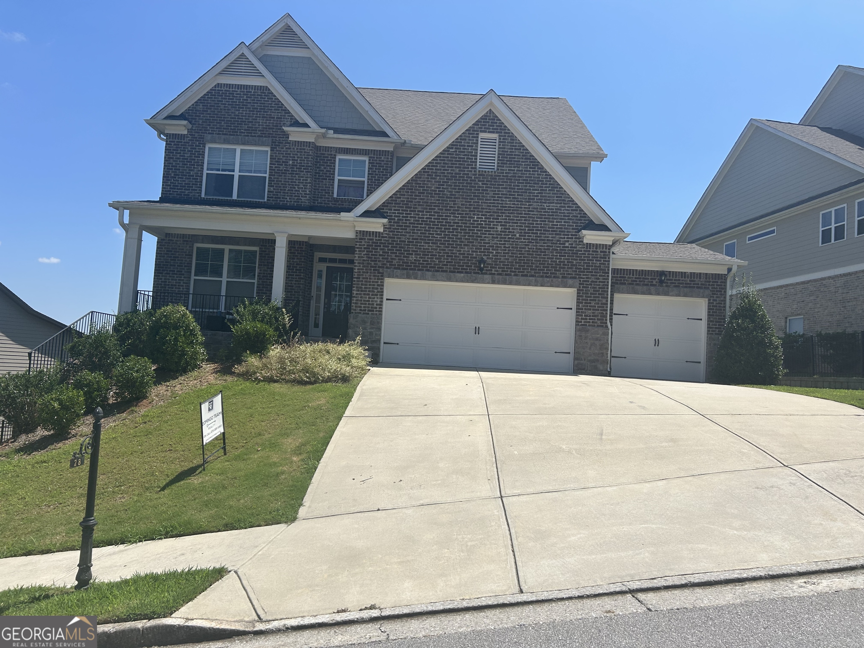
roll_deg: -3.8
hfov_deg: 67.3
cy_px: 324
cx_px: 432
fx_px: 649
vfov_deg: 53.1
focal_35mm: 26
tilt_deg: +3.5
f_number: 1.5
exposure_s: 1/5882
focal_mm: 5.7
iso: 50
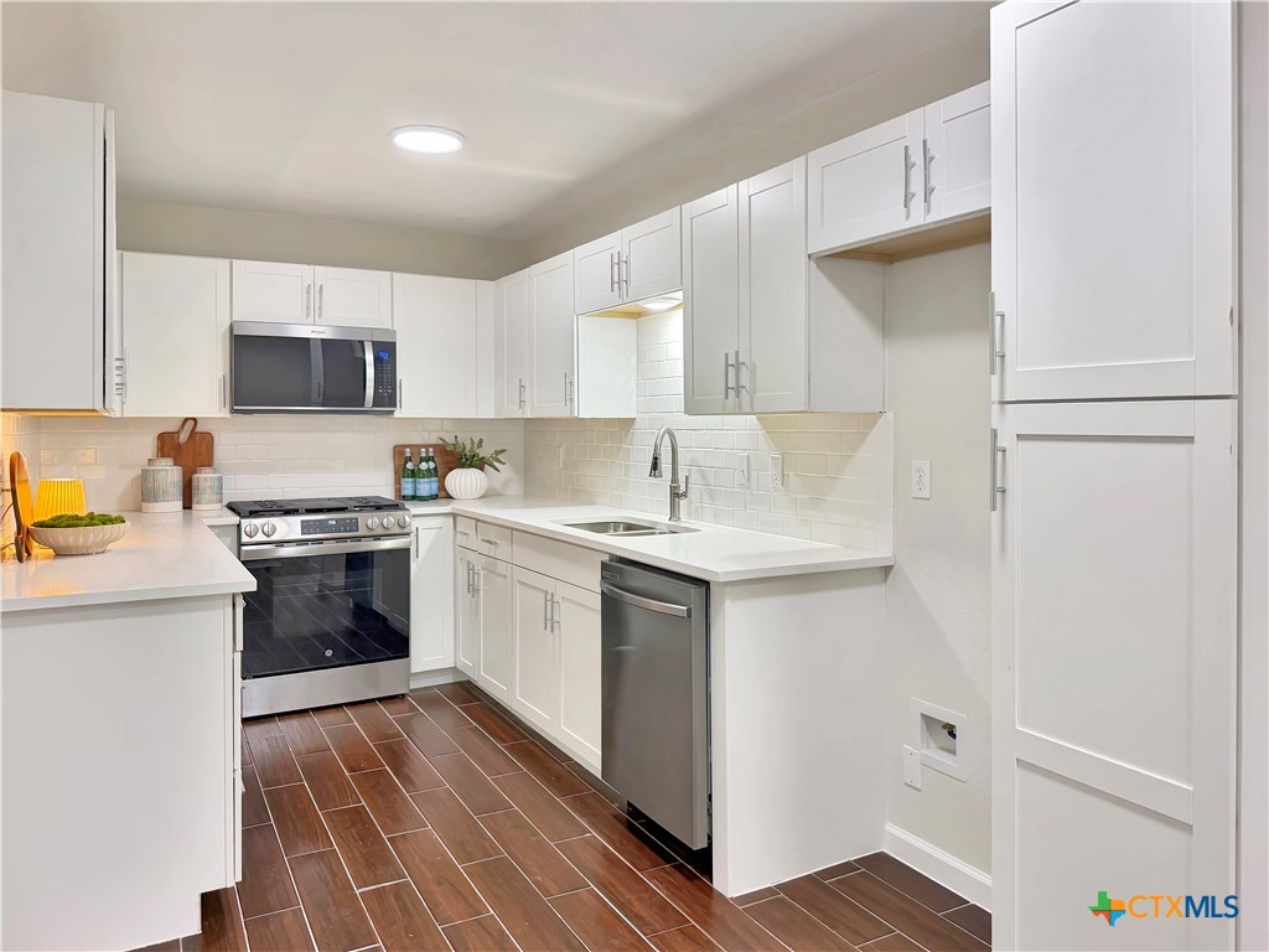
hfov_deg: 71.6
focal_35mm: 24
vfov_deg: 56.8
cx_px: 634
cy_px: 476
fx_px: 880
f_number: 1.78
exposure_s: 1/60
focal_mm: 6.76
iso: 160
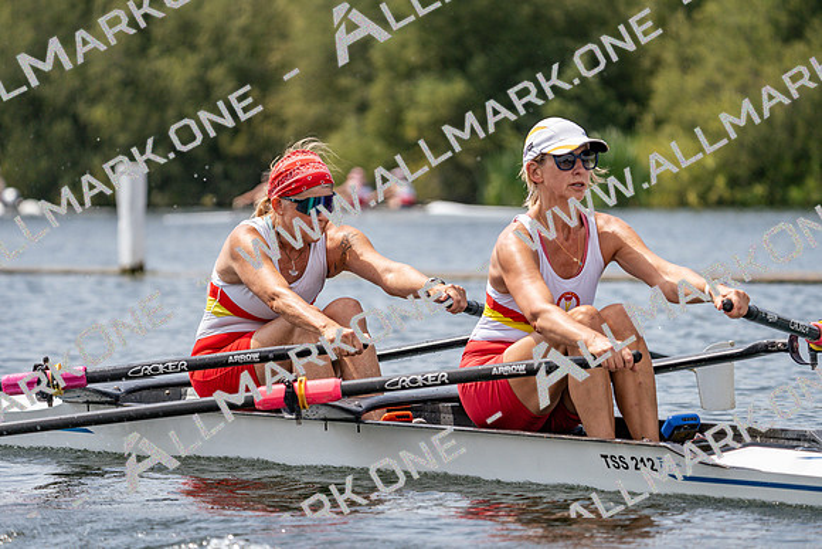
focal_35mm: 243
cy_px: 274
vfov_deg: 5.7
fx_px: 5550
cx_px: 411
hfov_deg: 8.5
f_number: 5.6
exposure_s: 1/1600
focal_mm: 243
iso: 200
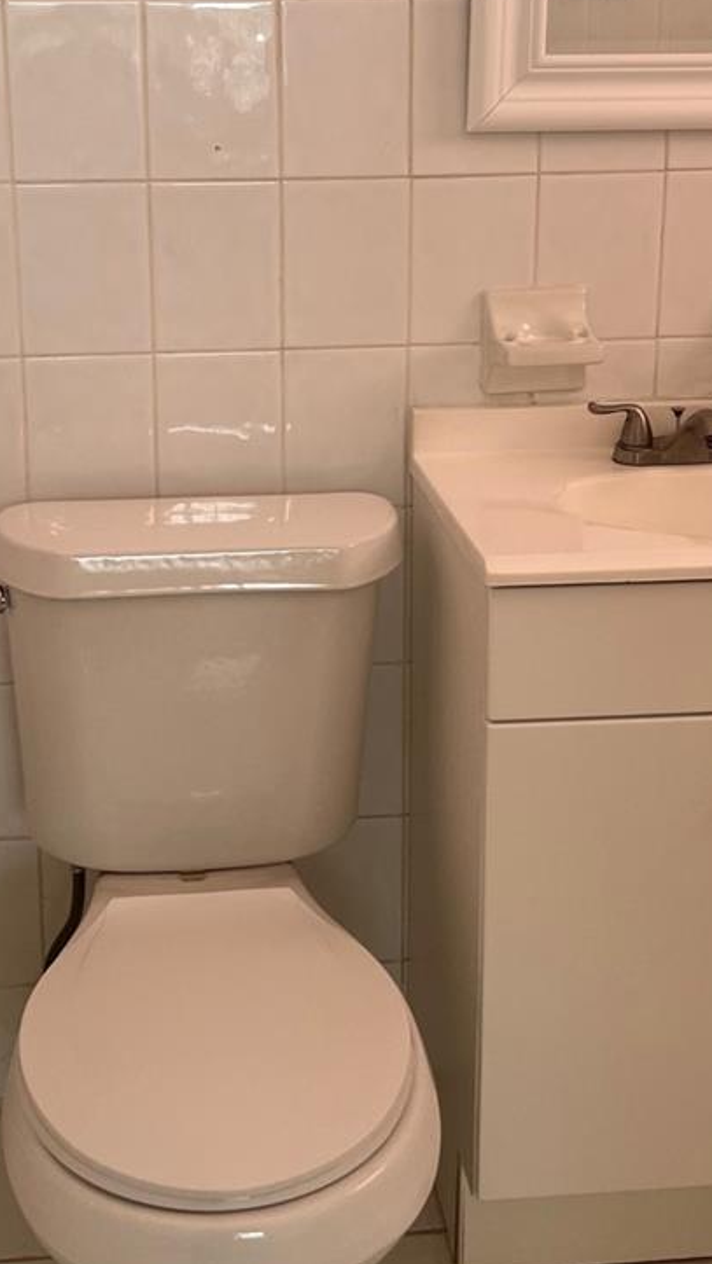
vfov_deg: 42.9
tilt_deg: -10.2
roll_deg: +0.8
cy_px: 379
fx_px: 1577
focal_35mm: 47
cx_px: 320
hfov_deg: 25.4
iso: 100
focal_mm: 5.7
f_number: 1.5
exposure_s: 1/121
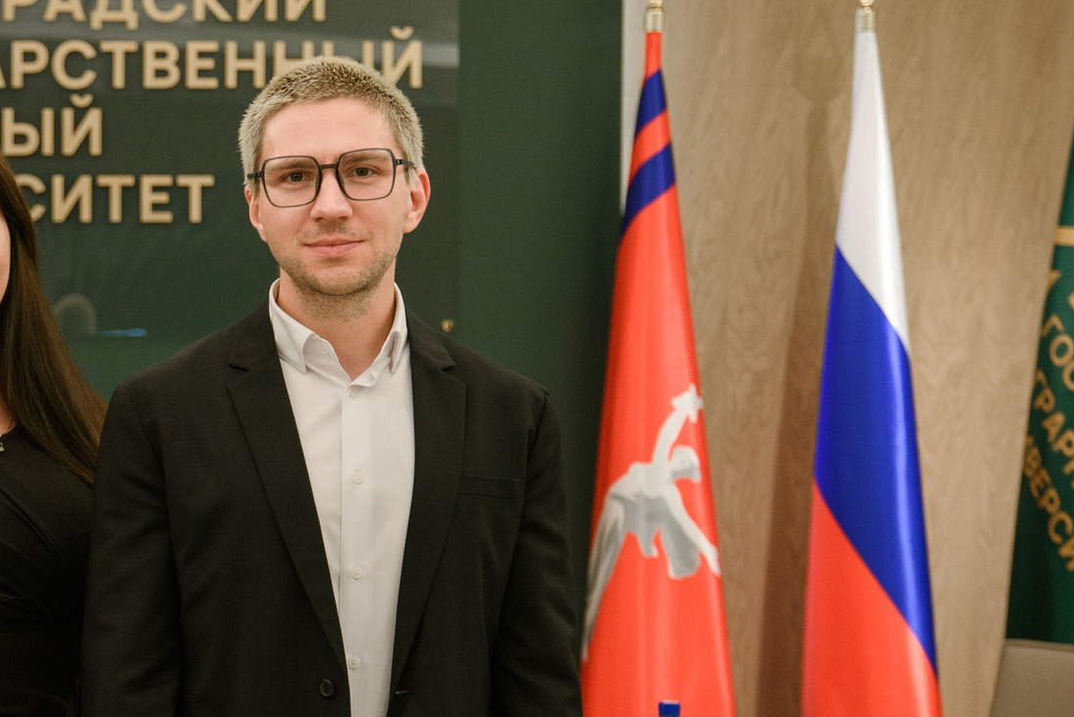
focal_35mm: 120
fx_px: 3581
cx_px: -72
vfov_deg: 11.4
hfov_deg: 16.6
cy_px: 373
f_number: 3.5
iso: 1600
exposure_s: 1/250
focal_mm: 50
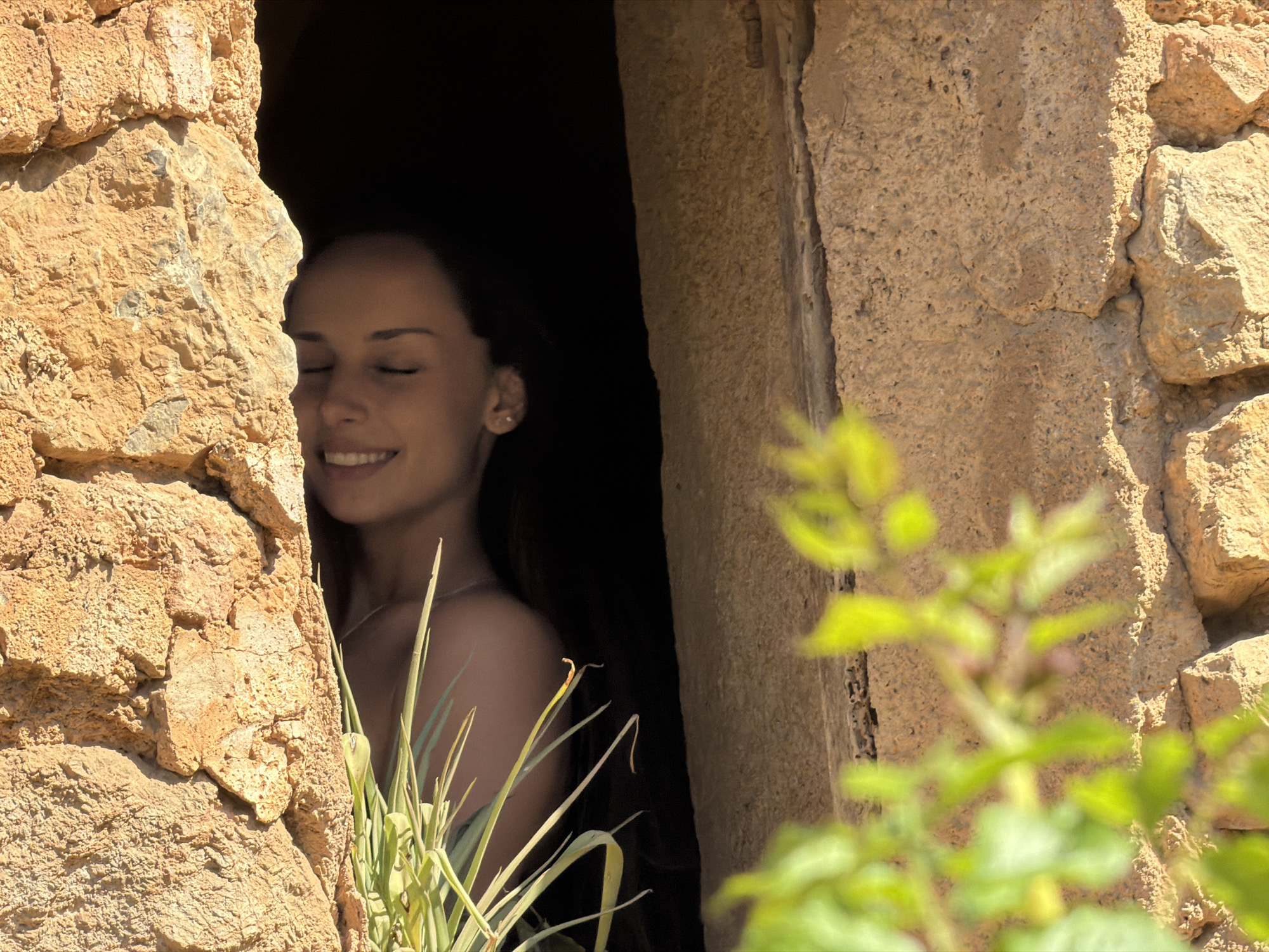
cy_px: 476
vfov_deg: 7.4
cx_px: 634
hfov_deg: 9.9
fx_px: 7332
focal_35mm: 200
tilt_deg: +8.4
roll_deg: +6.0
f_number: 2.8
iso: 32
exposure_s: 1/639
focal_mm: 16.89
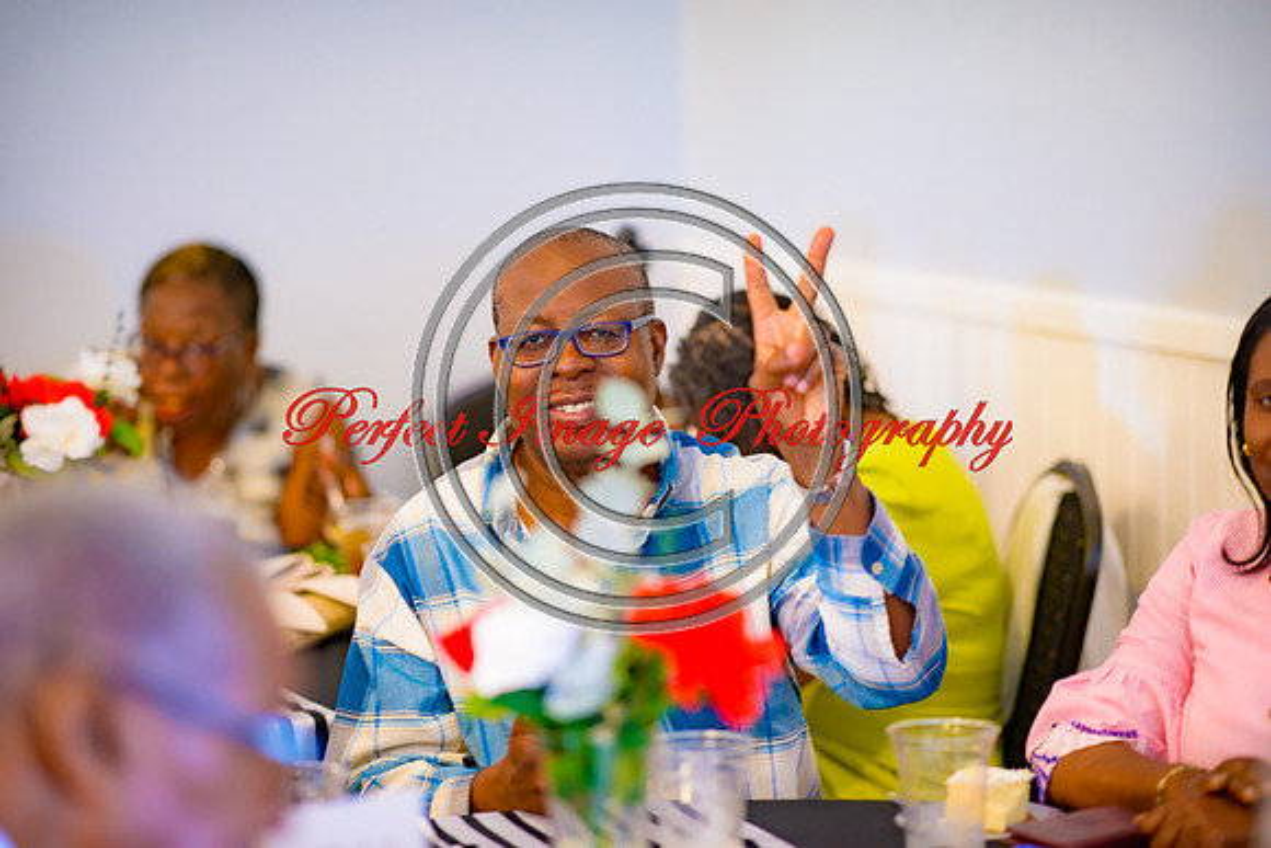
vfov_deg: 13.0
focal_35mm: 105
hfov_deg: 19.5
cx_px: 636
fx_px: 3708
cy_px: 424
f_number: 1.8
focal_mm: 105
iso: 500
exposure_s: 1/100
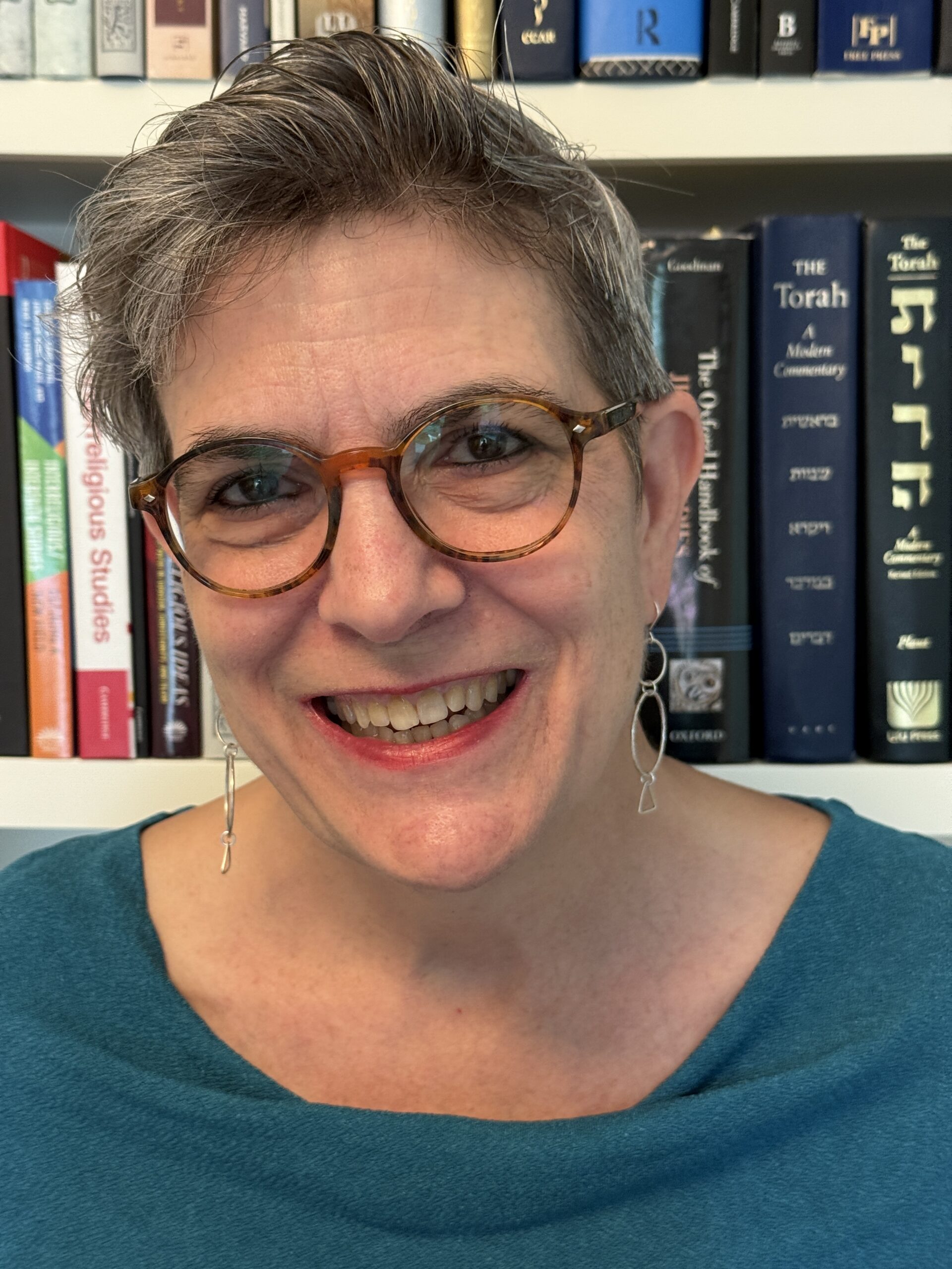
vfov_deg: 39.7
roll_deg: +0.2
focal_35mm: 48
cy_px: 634
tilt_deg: -3.1
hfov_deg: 30.3
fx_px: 1760
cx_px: 476
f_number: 1.78
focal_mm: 6.76
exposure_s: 1/60
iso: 250
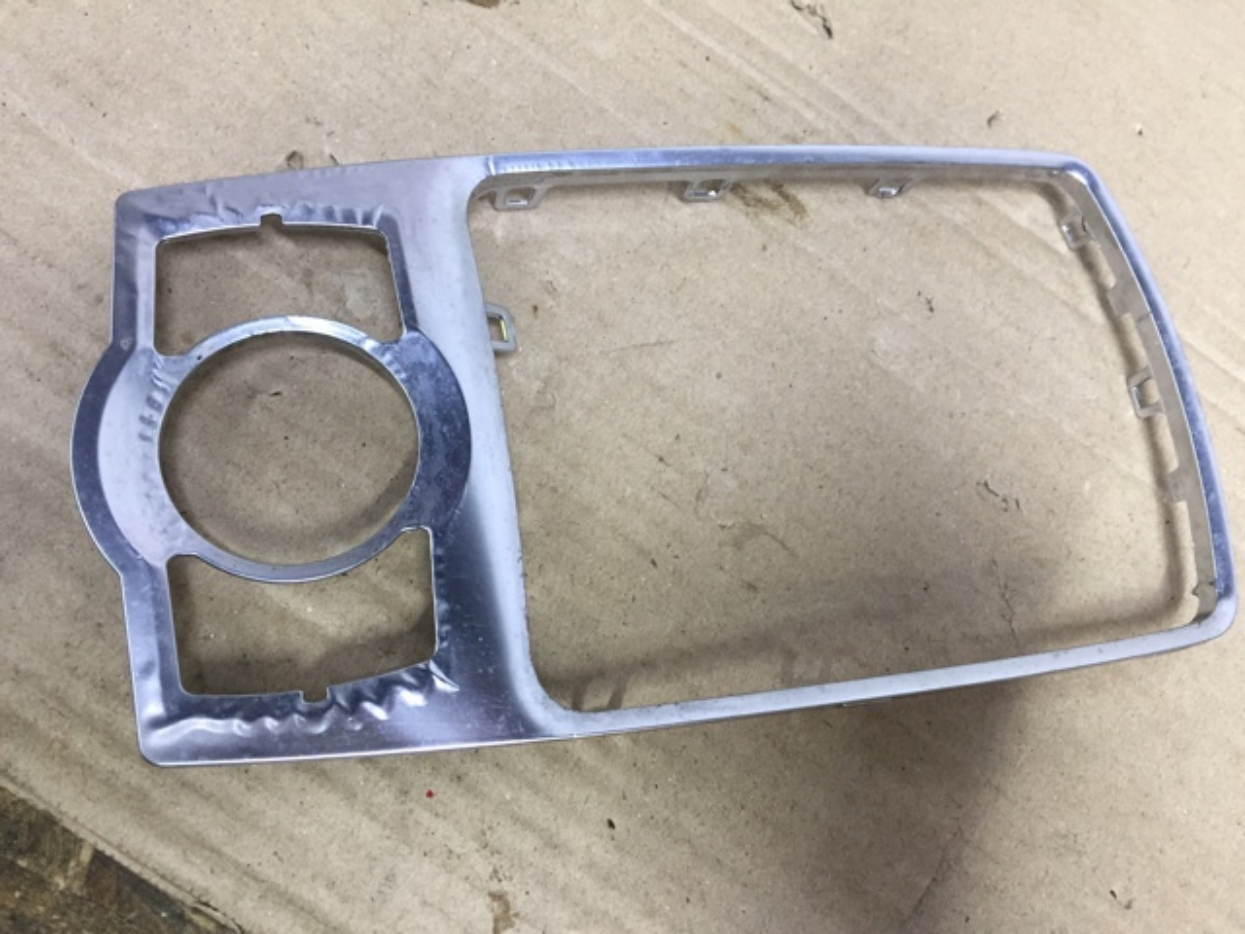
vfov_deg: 48.2
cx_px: 622
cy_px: 467
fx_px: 1043
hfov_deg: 61.7
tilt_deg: -65.7
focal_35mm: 29
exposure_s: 1/33
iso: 64
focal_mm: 4.15
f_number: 2.2
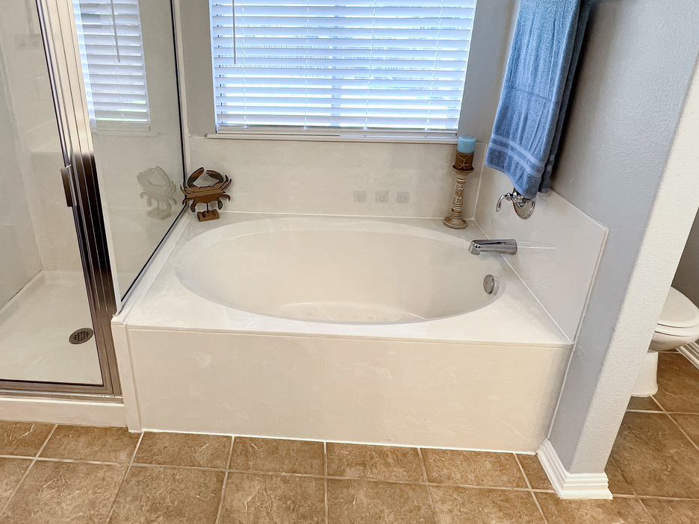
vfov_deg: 64.0
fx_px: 404
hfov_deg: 81.0
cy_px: 168
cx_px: 288
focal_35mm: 20
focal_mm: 1.57
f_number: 1.8
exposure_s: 1/120
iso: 100
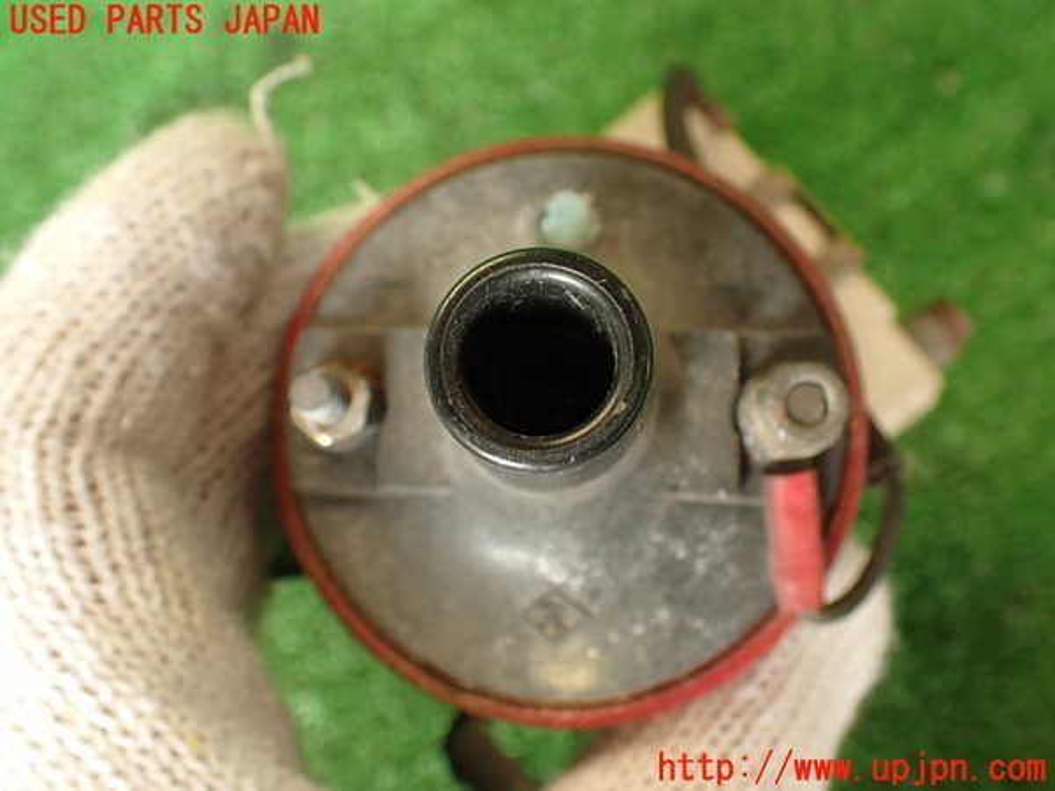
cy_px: 396
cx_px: 528
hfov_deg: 56.8
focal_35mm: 32
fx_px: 975
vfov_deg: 44.2
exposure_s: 1/50
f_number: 2.4
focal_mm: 5.79
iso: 200
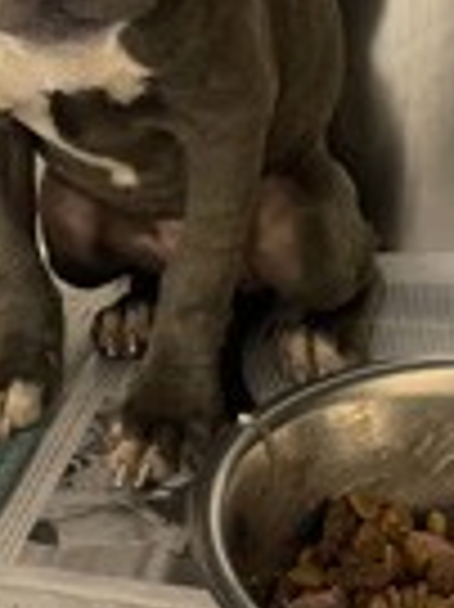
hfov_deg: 18.1
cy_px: 144
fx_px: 1419
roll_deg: +5.1
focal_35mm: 81
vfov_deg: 23.9
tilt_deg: -19.9
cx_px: 128
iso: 400
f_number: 1.6
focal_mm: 4.2
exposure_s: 1/60
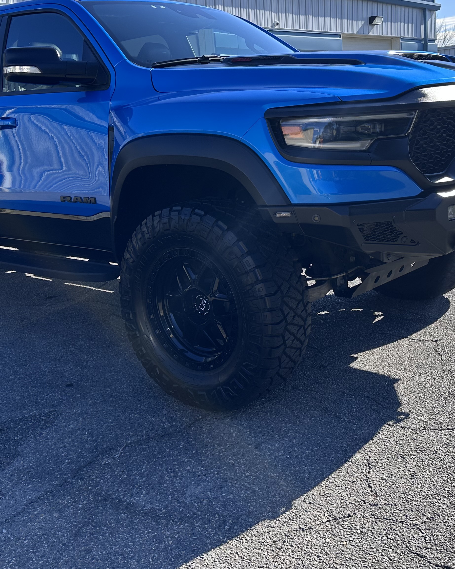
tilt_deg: -7.5
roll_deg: +4.4
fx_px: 690
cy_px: 198
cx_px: 213
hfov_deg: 36.5
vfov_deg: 44.3
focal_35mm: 41
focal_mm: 6.86
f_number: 1.78
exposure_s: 1/2591
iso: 80
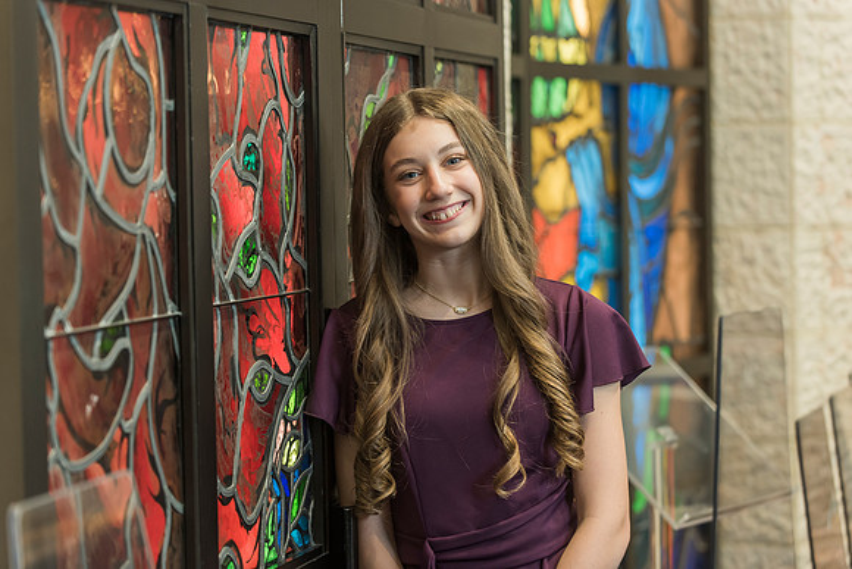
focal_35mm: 102
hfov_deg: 20.0
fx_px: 2420
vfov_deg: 13.4
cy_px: 272
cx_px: 408
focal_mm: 98
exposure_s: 1/100
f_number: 3.5
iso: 1000
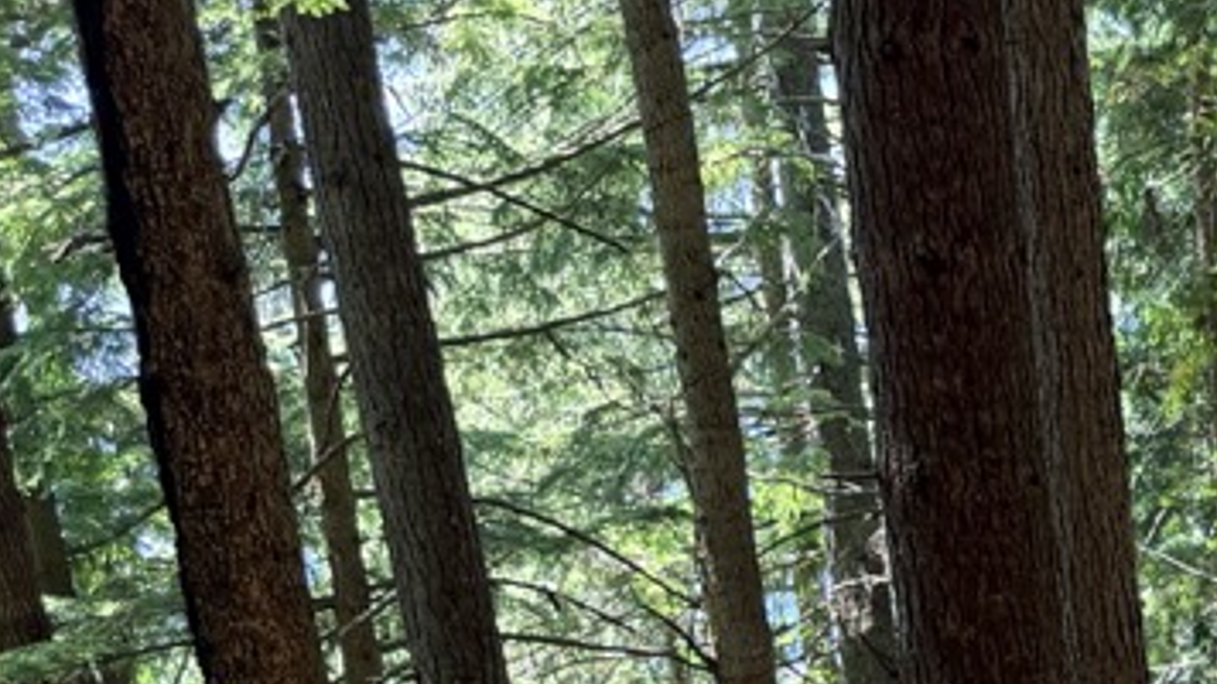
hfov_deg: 19.9
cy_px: 1306
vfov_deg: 11.7
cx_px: 1771
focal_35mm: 94
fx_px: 3032
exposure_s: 1/121
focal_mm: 6.76
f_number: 1.78
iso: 160
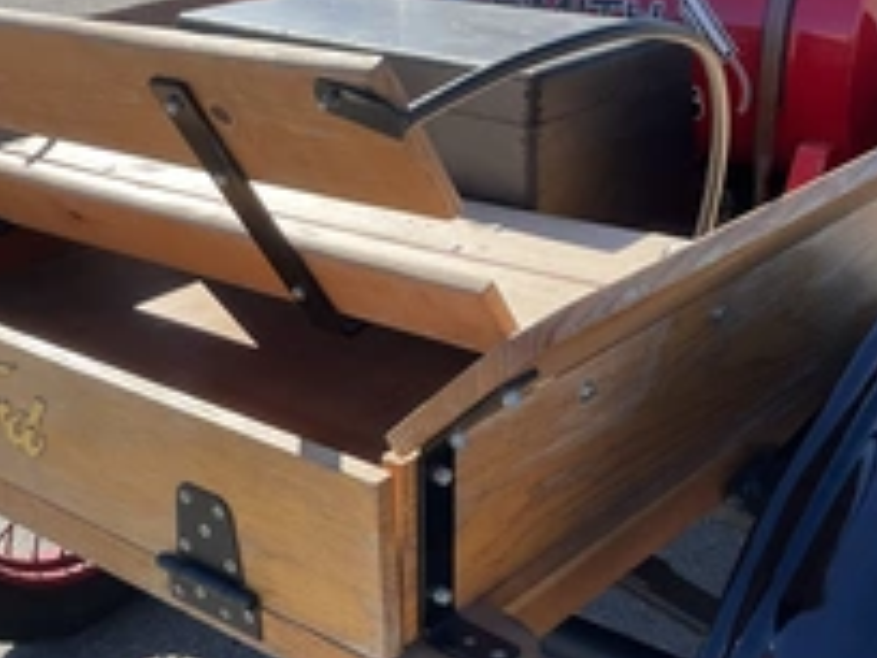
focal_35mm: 57
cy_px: 439
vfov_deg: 25.5
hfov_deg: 33.5
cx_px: 305
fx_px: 1444
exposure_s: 1/739
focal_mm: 3
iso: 25
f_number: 1.8
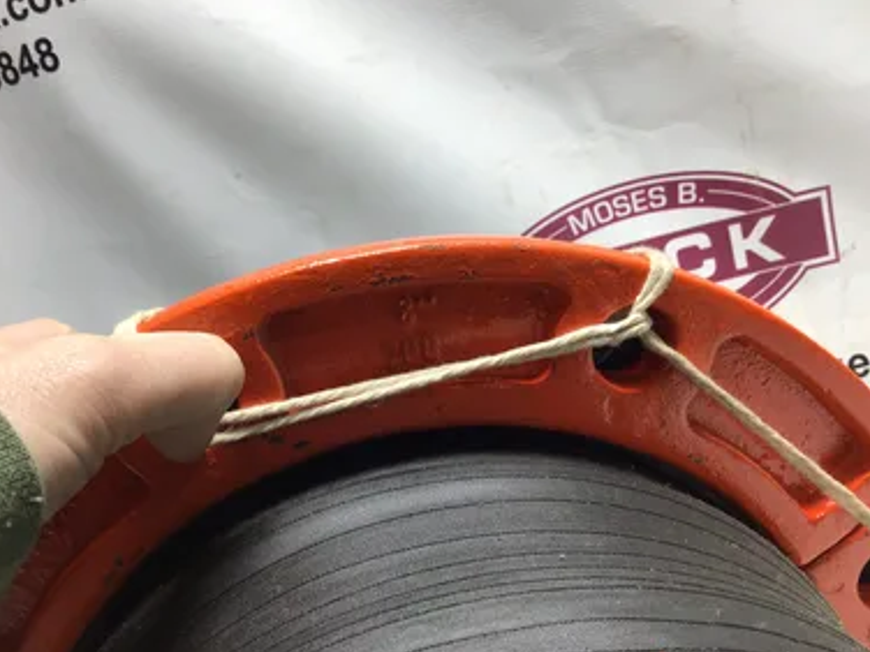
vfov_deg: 42.9
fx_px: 829
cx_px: 410
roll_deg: +14.1
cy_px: 338
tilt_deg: -14.4
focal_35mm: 33
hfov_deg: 55.3
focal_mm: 3.3
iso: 32
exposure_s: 1/60
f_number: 2.4
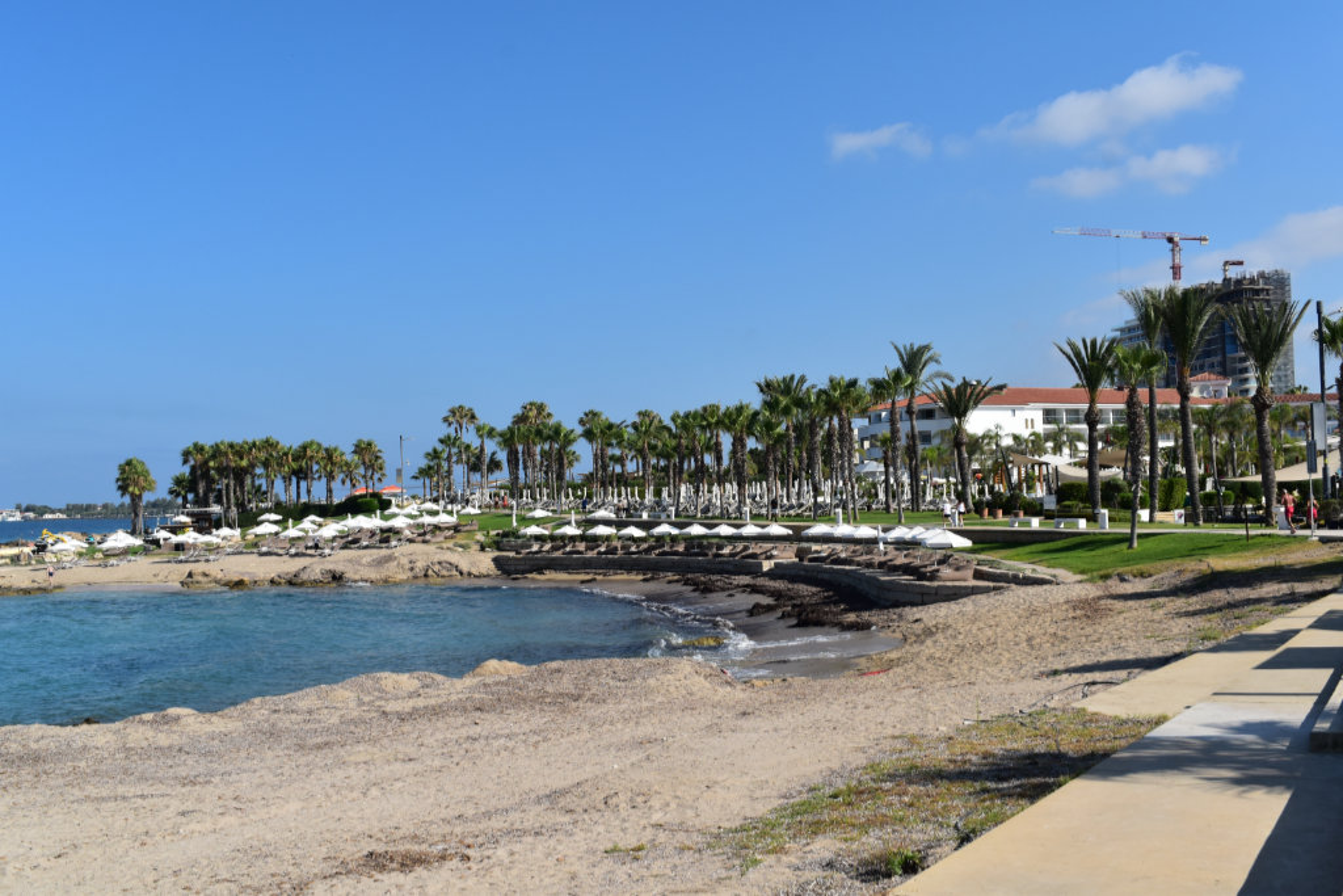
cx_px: 672
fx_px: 1399
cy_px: 448
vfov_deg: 35.5
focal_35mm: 38
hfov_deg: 51.3
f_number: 11
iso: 280
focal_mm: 25
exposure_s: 1/500
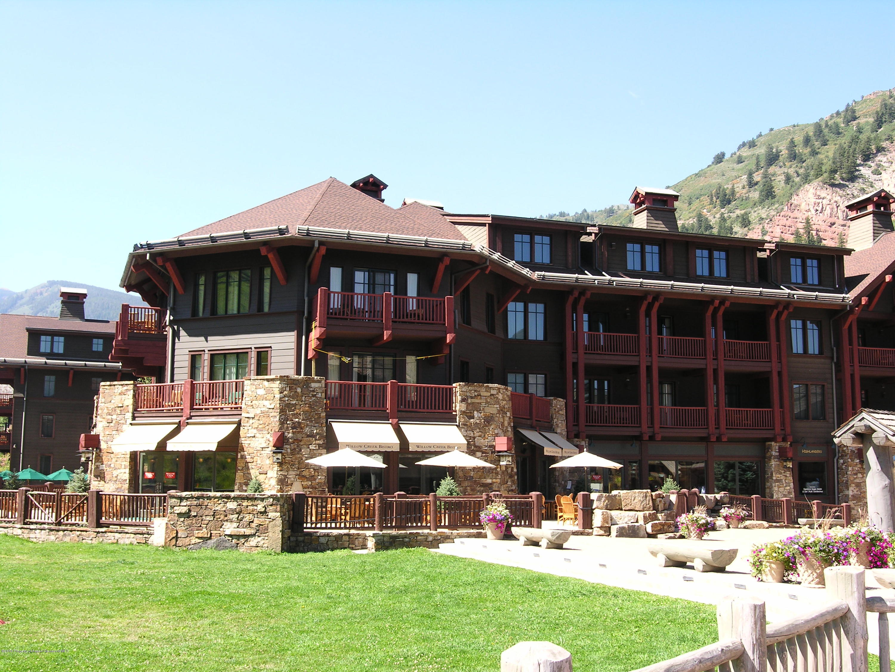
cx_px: 448
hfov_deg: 47.9
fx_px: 1008
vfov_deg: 36.8
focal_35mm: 39
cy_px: 336
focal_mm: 10
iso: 50
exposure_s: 1/72.1
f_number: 6.3
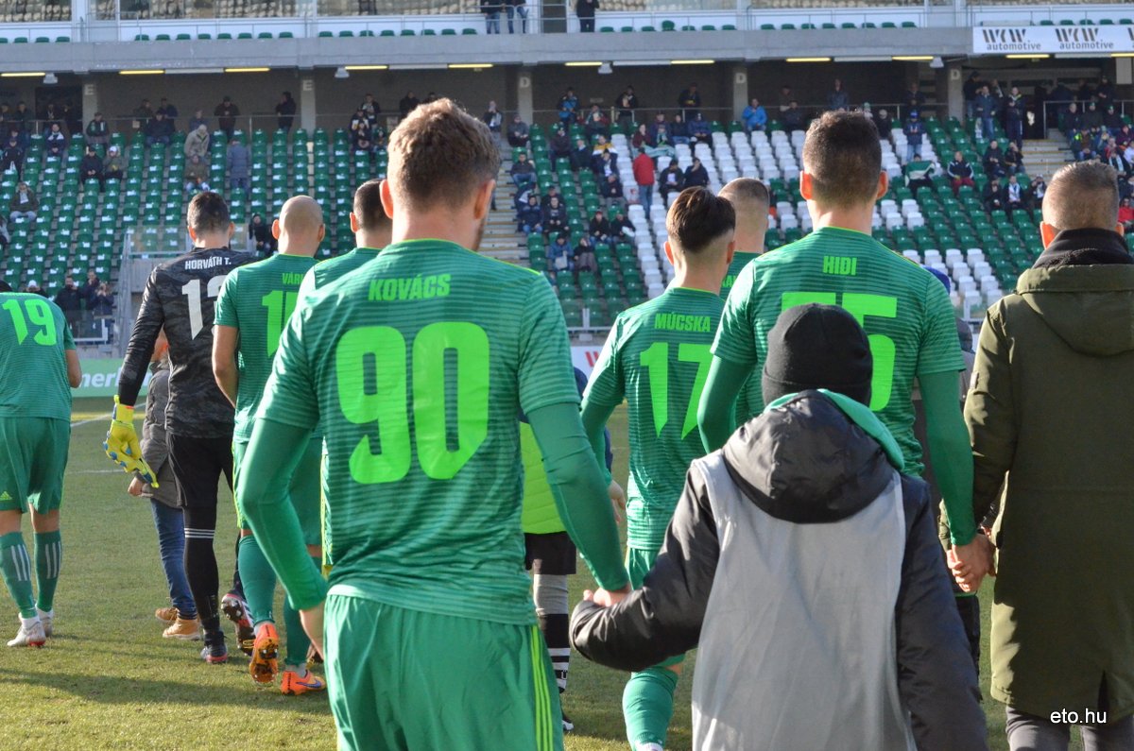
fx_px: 3301
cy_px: 376
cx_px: 567
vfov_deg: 13.0
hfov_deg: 19.5
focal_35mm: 105
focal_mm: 70
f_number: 10
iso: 3200
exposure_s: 1/1600
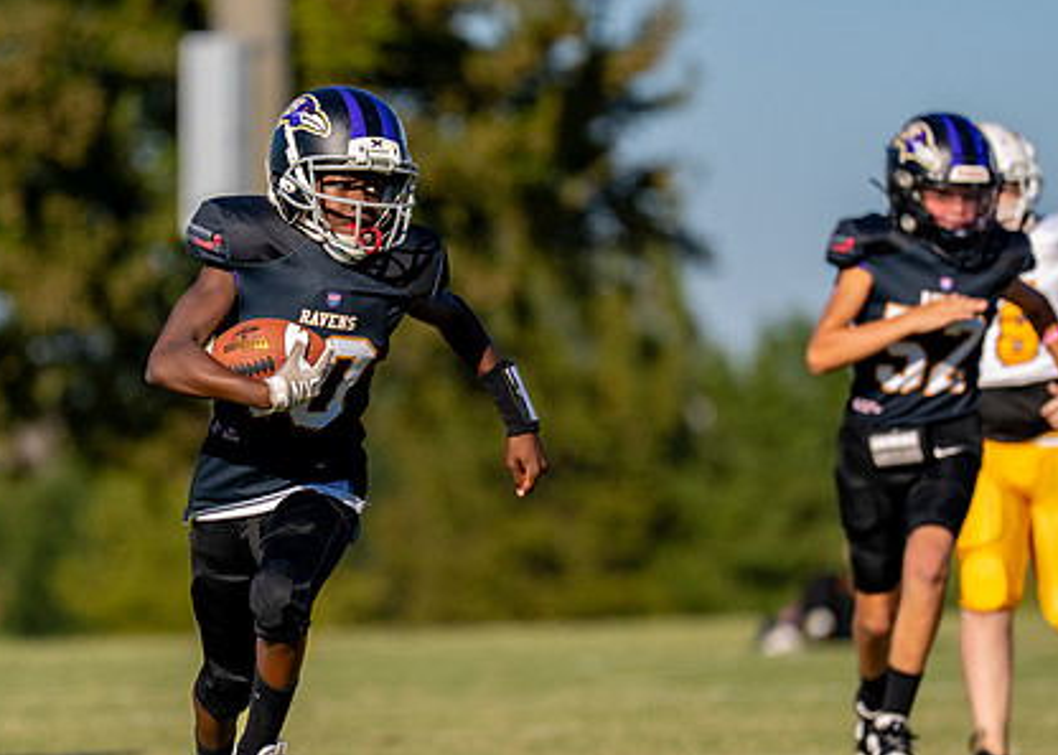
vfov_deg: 3.4
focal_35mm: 420
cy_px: 427
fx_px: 12618
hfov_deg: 4.8
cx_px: 372
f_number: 2.8
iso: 160
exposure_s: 1/4000
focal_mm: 200
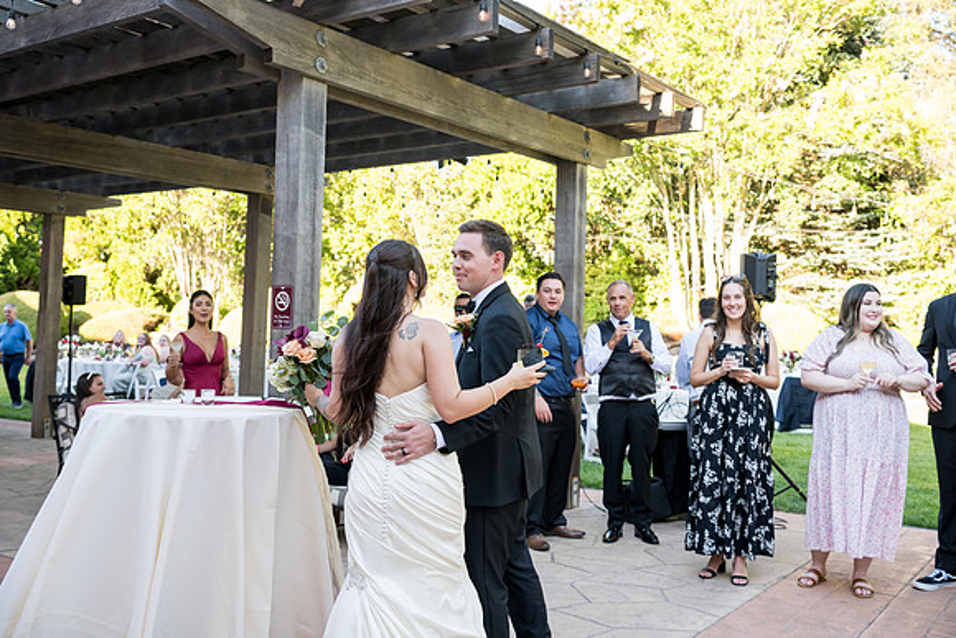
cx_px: 478
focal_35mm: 35
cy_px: 319
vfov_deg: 37.9
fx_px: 930
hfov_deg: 54.4
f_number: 4
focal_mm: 35
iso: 800
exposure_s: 1/400
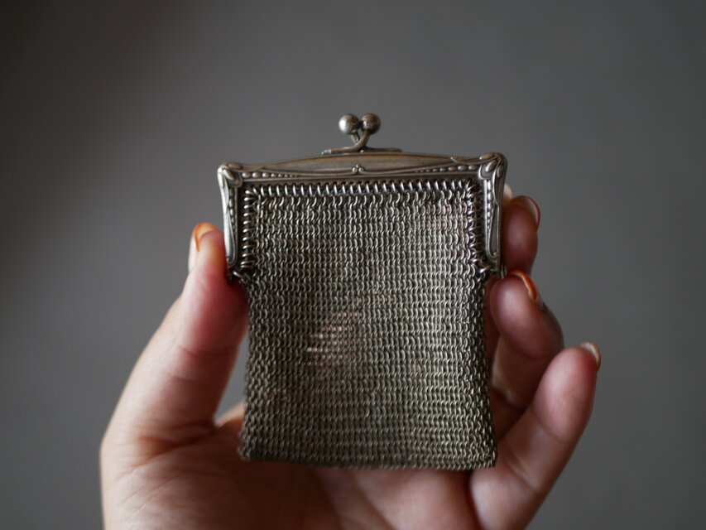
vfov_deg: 29.1
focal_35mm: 50
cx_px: 353
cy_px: 265
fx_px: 1020
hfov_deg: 38.2
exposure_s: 1/80
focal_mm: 25
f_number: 1.7
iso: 200
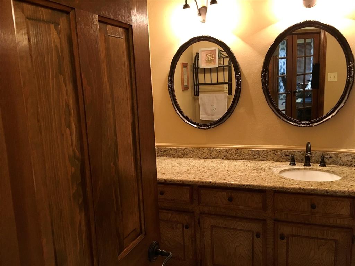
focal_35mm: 29
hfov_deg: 61.7
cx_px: 178
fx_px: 297
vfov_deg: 48.2
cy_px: 133
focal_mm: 4.15
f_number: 2.2
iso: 200
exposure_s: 1/24
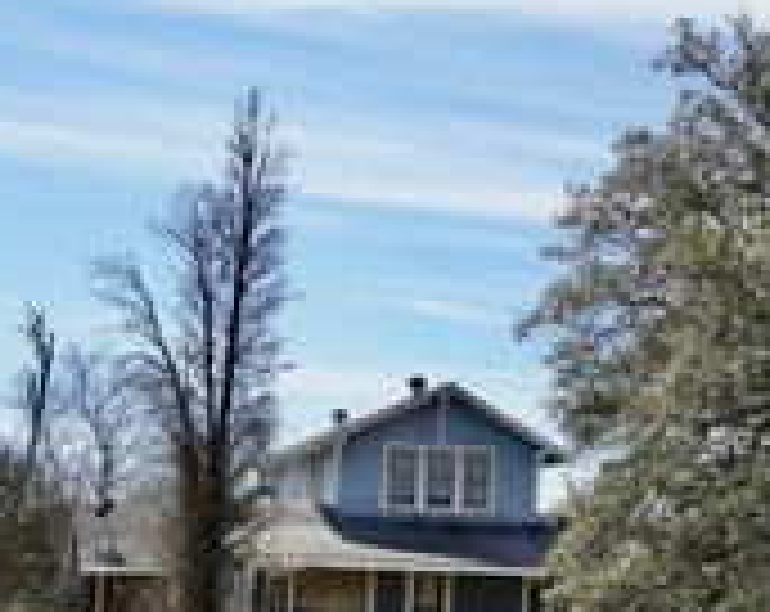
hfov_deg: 27.9
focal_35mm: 64
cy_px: 515
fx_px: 1455
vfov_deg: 23.3
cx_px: 772
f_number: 4
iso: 100
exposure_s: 1/640
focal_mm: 9.81
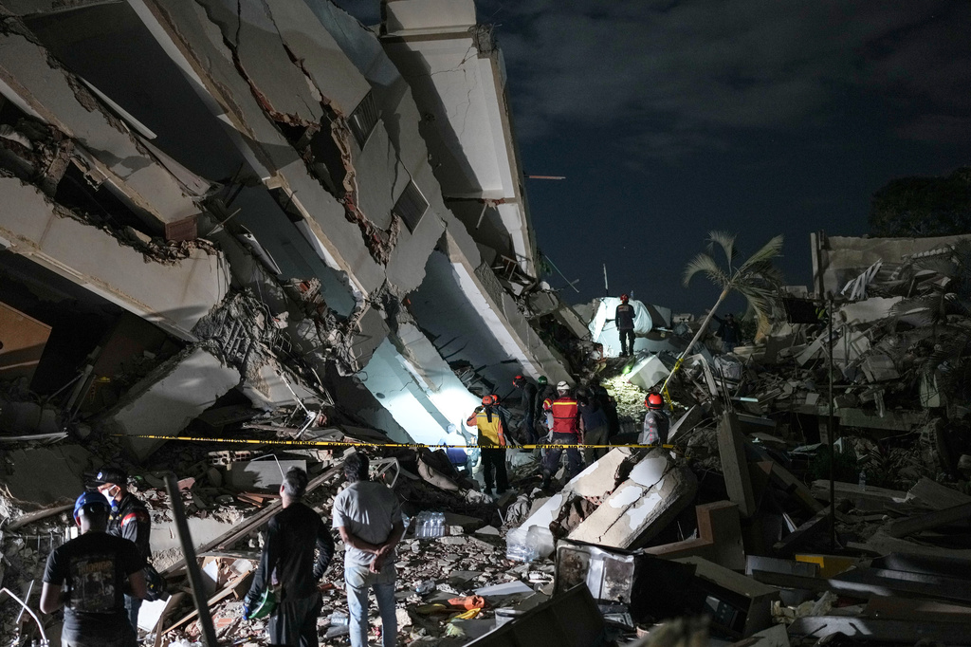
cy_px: 324
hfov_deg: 54.4
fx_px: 944
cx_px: 486
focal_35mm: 35
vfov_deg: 37.8
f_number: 1.4
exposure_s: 1/15
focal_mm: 35
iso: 2500
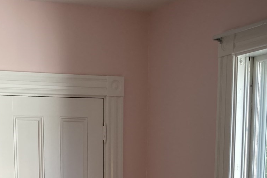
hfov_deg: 25.8
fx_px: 578
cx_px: 80
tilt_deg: -9.0
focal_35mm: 78
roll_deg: +0.0
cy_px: 261
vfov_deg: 16.1
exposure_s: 1/120
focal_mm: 3.99
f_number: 1.8
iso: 50
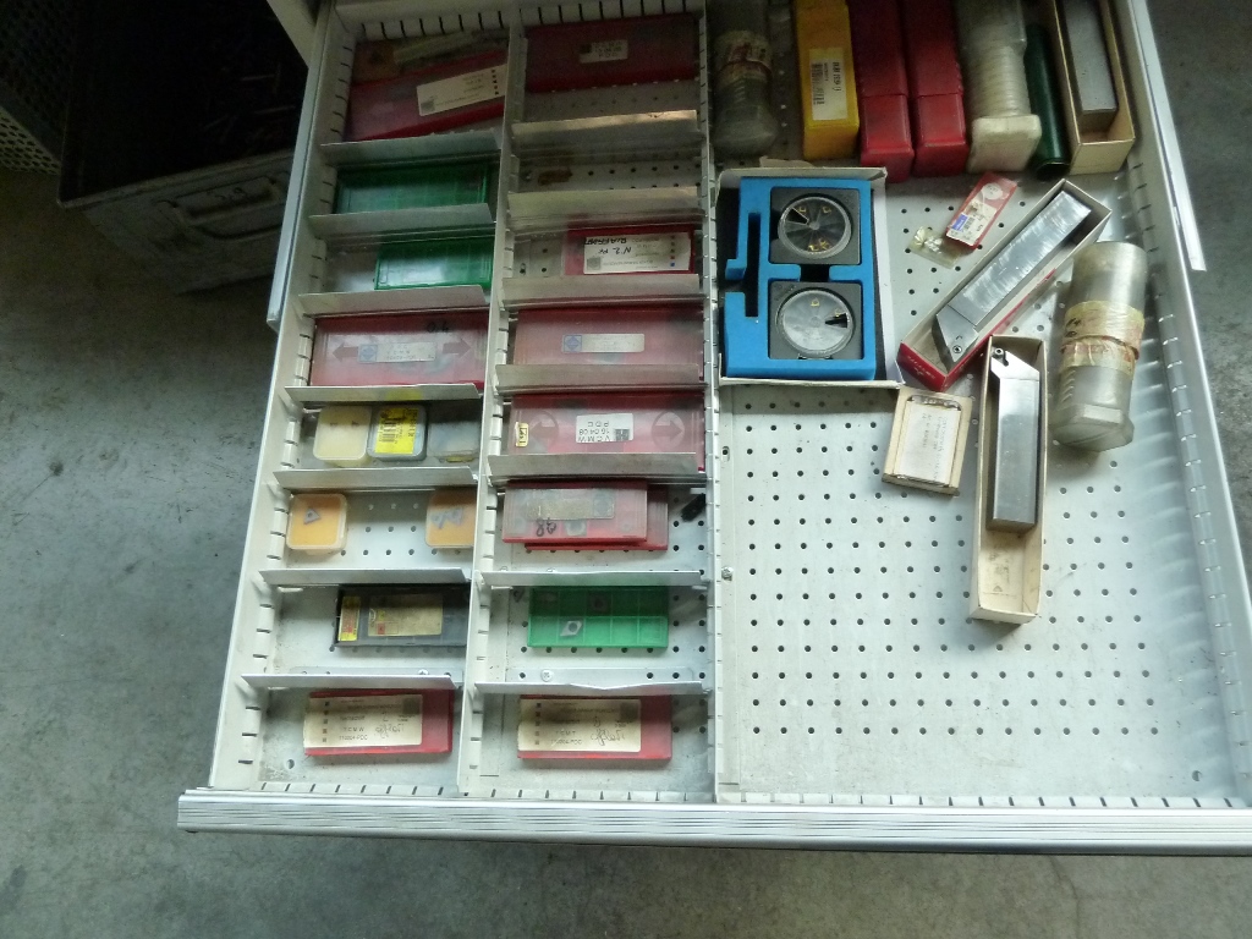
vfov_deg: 54.9
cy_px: 470
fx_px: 904
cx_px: 626
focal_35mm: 25
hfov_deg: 69.4
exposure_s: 1/30
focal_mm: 4.1
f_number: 3.3
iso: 400
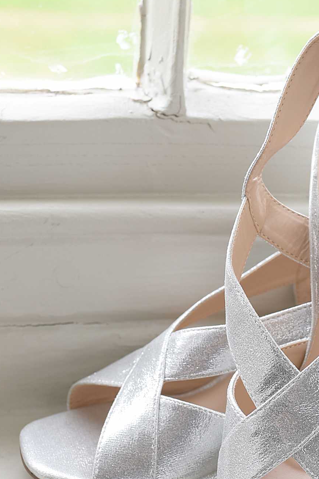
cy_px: 296
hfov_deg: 20.1
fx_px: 890
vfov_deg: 30.0
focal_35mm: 67
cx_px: 248
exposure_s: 1/125
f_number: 5.6
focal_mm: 35
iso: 250
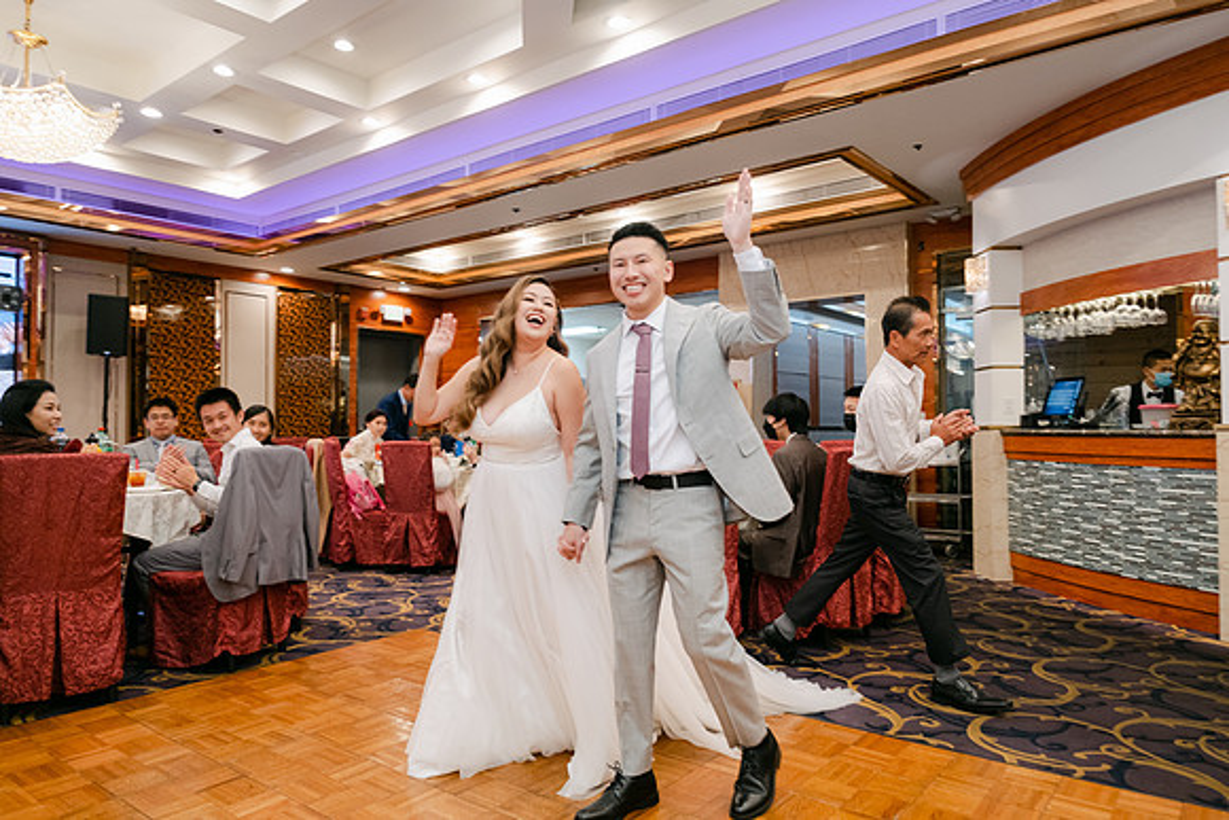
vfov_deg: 53.2
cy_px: 410
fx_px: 819
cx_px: 614
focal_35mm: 24
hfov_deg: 73.7
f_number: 2.8
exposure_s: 1/125
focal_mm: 16
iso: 800
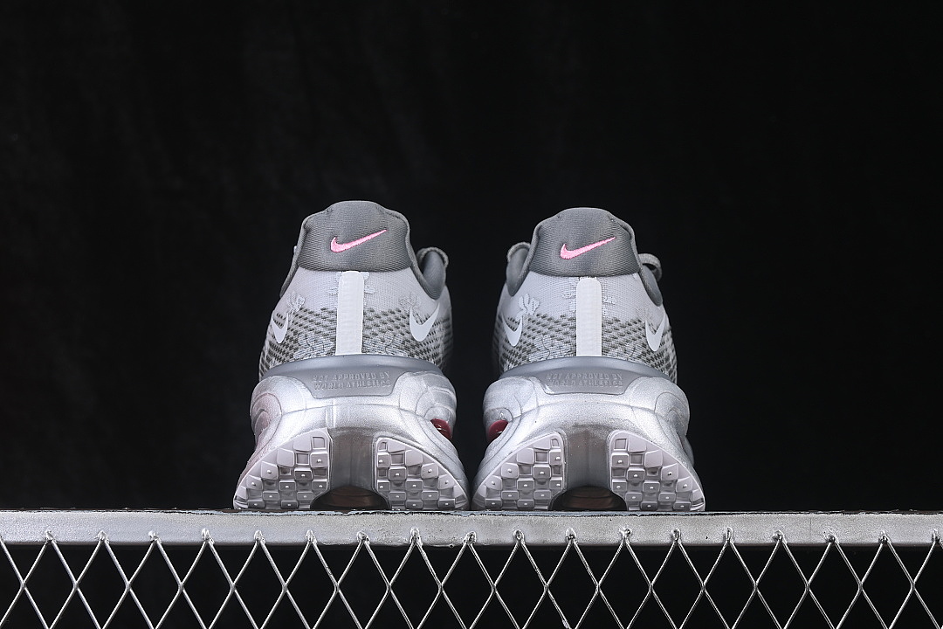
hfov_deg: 27.0
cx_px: 472
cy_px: 314
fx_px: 1964
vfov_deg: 18.2
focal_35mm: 75
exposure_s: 1/80
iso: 160
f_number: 7.1
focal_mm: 50
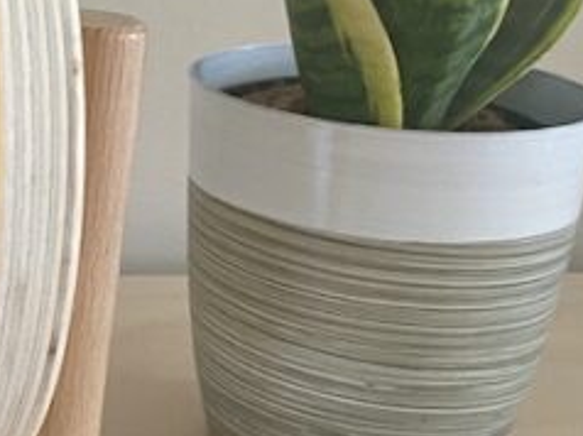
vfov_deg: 13.2
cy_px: 169
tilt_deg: -15.0
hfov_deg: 15.2
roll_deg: -0.2
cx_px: -463
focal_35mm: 112
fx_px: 1884
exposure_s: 1/44
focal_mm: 4.25
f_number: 1.8
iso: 100
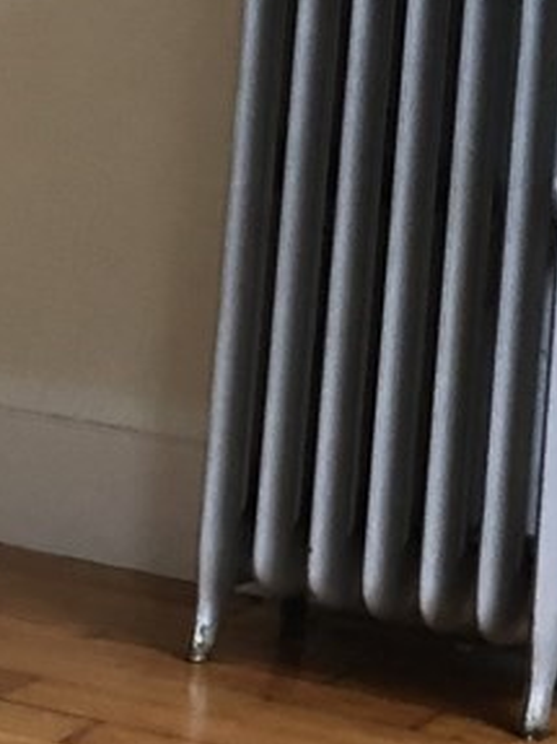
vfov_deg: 12.9
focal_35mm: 150
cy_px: -65
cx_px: 425
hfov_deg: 9.9
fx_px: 3221
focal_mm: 3.99
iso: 64
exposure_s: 1/15
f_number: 1.8
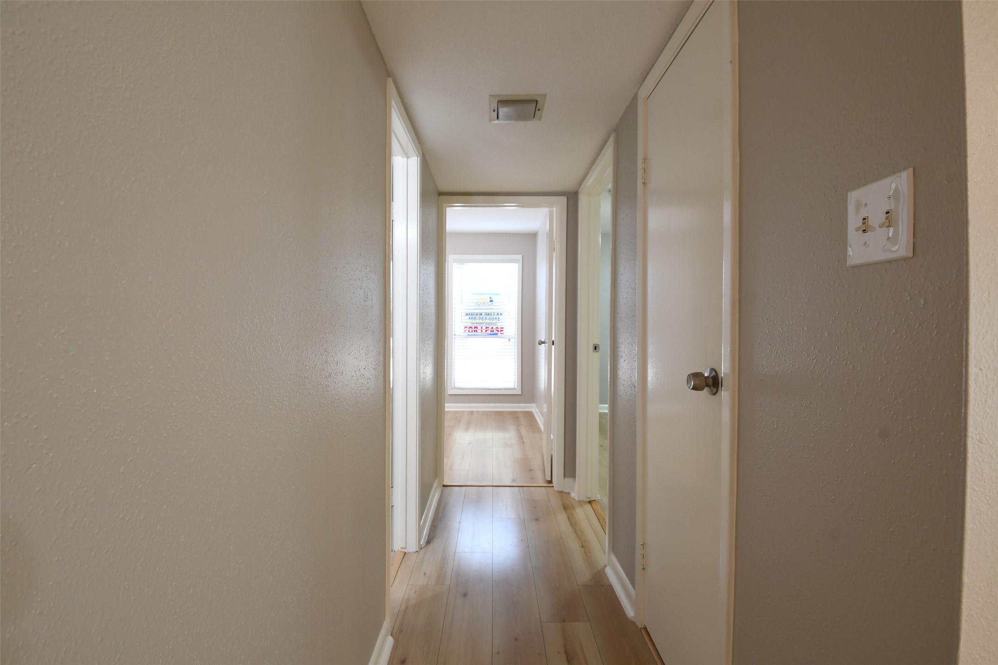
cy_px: 332
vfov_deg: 73.7
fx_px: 444
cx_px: 499
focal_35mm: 16
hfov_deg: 96.7
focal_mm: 11
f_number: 8
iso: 400
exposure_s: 1/4
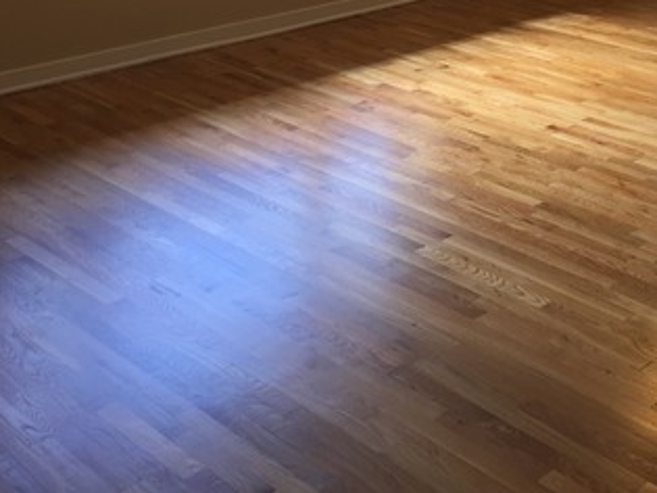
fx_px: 1119
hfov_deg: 32.1
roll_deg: -1.6
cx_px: 498
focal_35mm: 59
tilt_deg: -13.3
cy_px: -6
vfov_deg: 23.7
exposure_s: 1/60
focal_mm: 4.15
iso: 32
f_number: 2.2
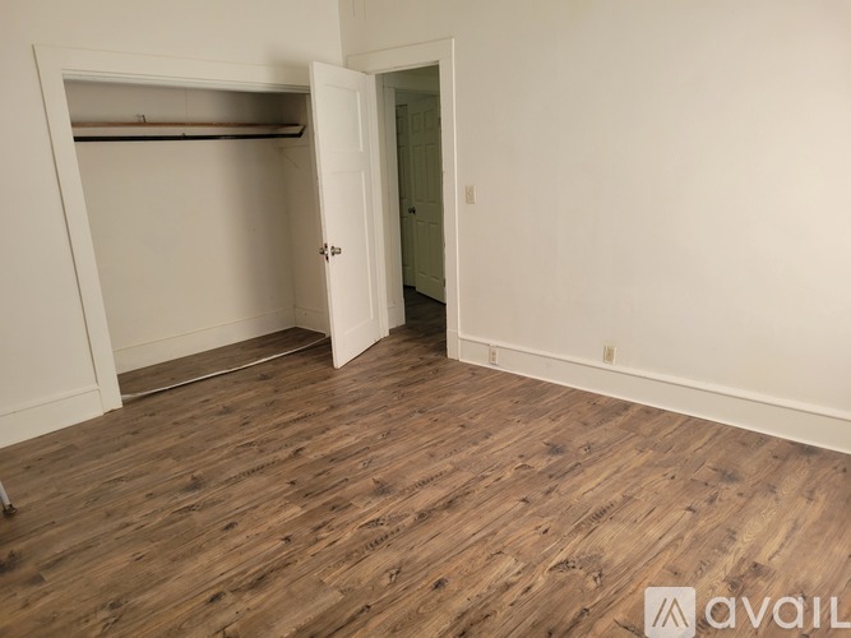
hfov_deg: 67.3
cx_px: 426
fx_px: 639
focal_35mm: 26
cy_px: 319
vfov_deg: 53.0
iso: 250
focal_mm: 5.4
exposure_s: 1/120
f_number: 1.8
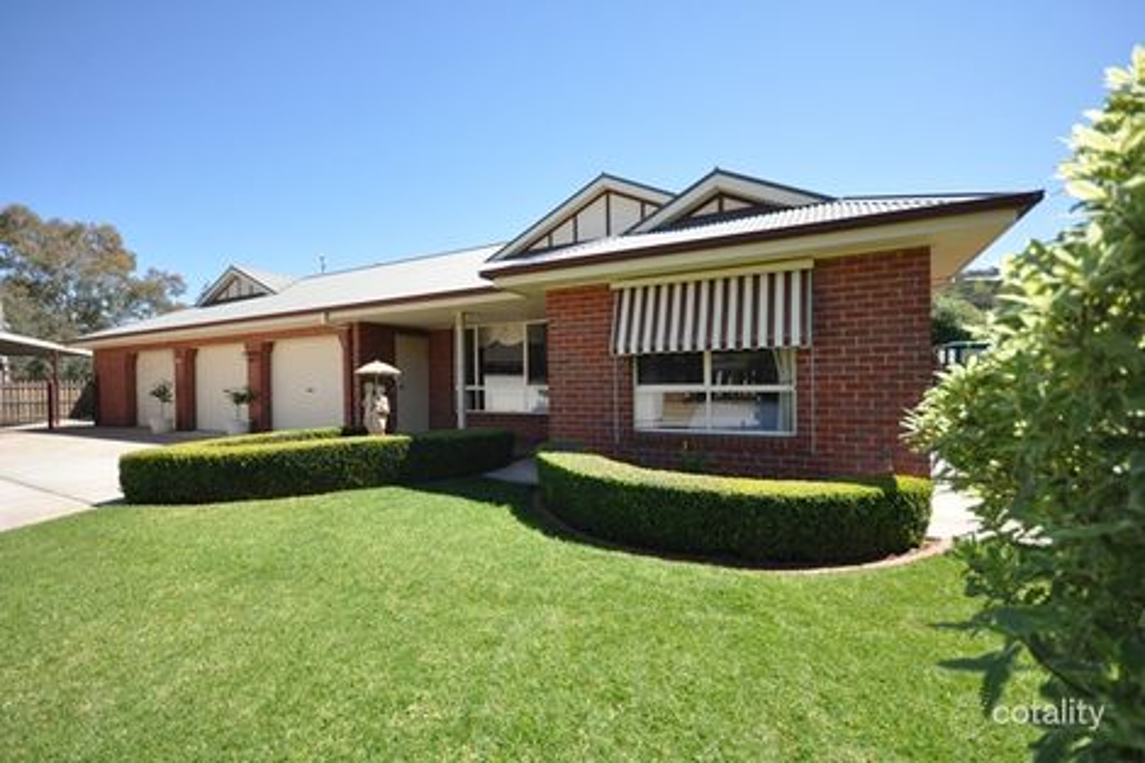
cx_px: 572
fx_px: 477
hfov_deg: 100.4
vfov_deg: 77.3
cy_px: 382
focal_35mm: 15
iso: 400
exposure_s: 1/1250
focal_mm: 10
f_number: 4
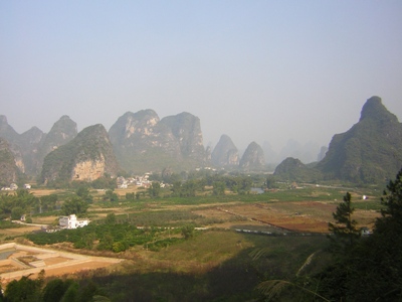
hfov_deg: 51.4
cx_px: 201
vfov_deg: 39.7
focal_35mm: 36
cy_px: 151
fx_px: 418
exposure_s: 1/266
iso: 50
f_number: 5.2
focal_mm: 4.7
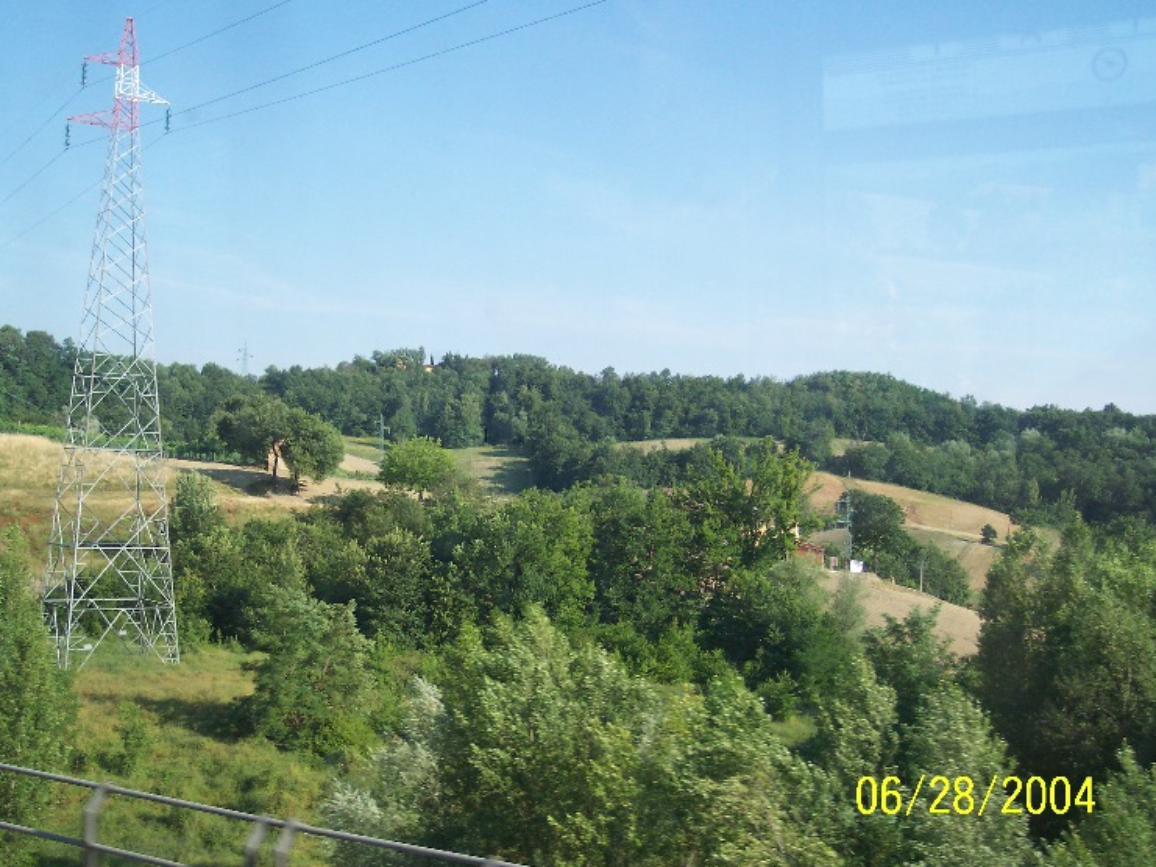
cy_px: 444
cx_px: 535
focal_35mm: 41
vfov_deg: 35.1
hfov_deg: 45.7
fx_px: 1369
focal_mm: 8
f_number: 2.8
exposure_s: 1/500
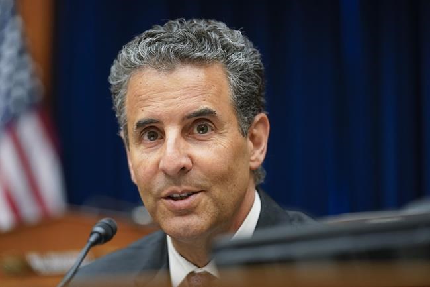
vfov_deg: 11.2
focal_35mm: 122
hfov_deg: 16.8
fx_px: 1457
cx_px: 215
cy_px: 144
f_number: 2.8
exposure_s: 1/640
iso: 4000
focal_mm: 122
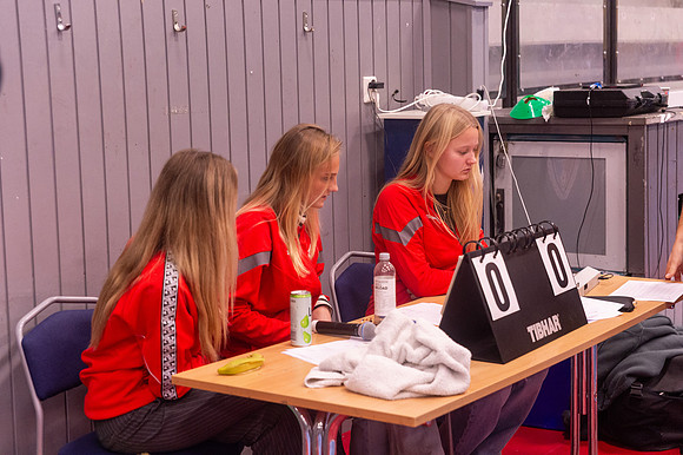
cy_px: 228
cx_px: 342
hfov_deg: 28.9
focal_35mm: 70
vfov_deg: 19.4
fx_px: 1327
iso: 4500
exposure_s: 1/250
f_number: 3.5
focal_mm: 70
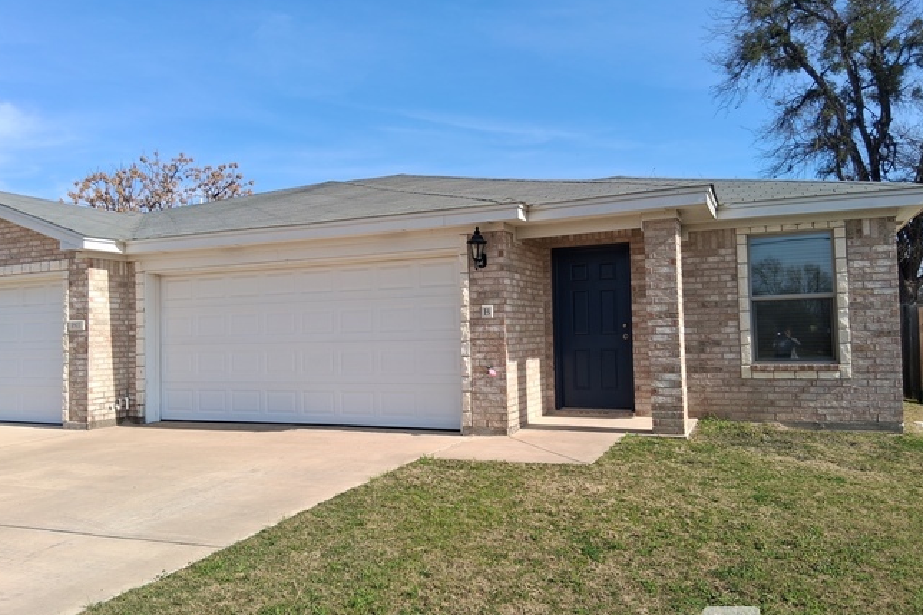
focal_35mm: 28
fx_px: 718
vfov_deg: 46.4
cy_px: 305
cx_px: 456
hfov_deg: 65.5
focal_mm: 3.98
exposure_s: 1/542
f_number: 1.8
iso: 25
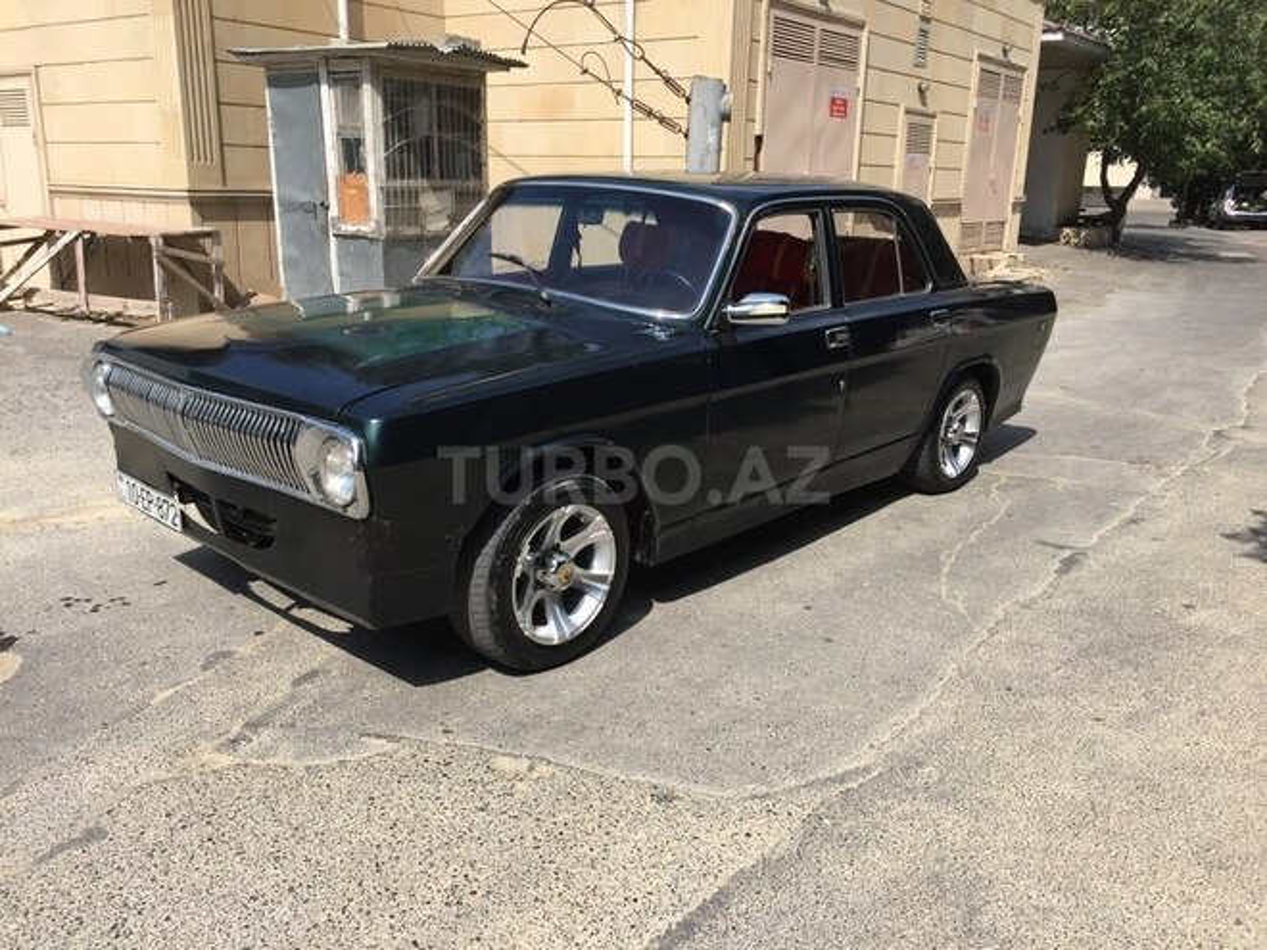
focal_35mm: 29
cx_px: 634
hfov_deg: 61.7
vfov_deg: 48.2
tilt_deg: -14.0
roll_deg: -1.3
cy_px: 475
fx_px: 1061
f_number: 2.2
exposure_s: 1/1799
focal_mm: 4.15
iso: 32
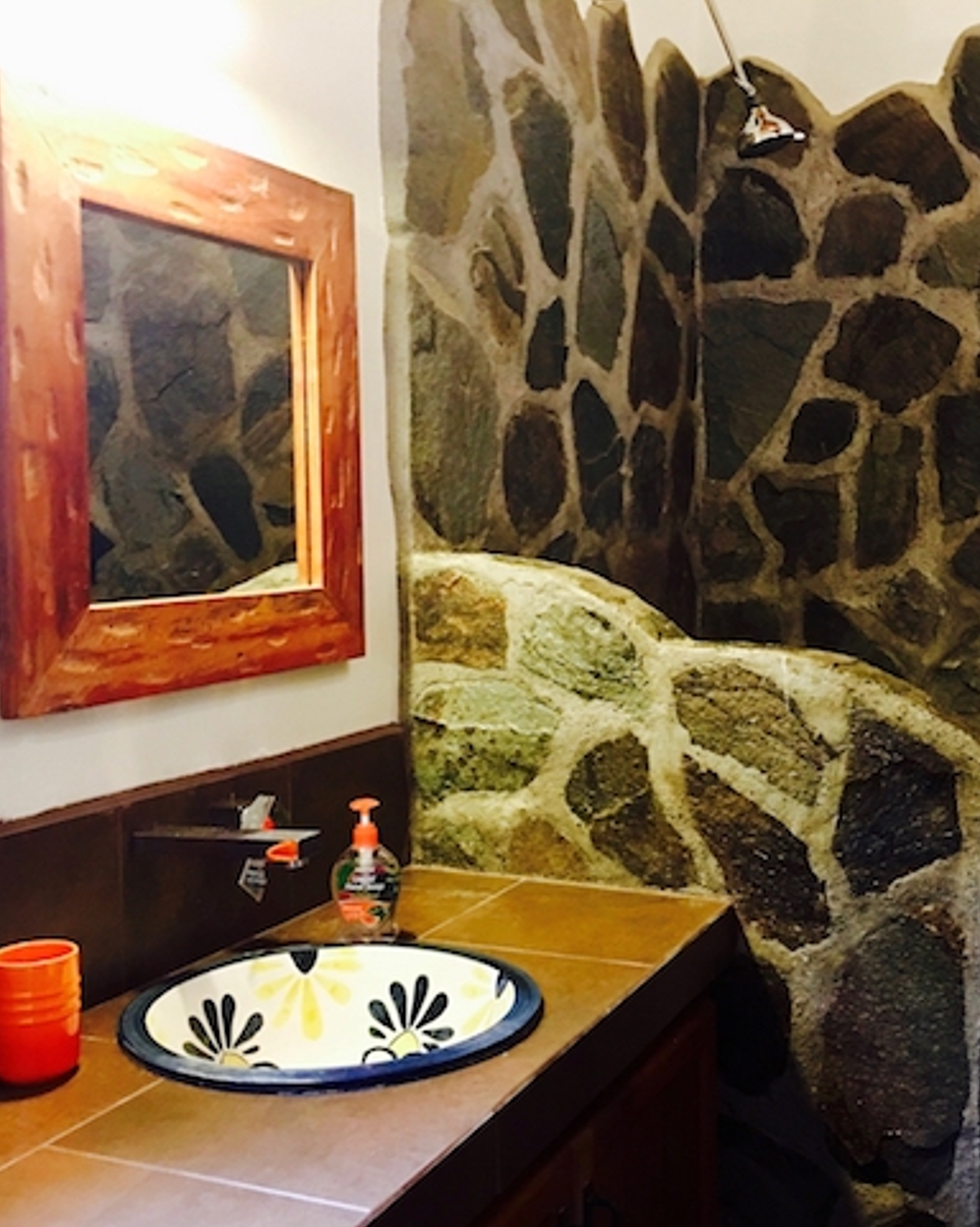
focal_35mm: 38
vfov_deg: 48.0
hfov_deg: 38.9
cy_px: 612
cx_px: 604
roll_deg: +0.6
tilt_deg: -2.9
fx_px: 1379
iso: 64
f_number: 2.2
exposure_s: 1/4
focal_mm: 4.15
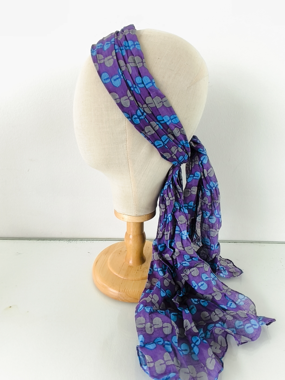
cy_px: 190
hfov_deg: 58.9
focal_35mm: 23
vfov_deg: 73.9
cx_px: 142
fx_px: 252
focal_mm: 1.65
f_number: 2.2
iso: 50
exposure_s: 1/60
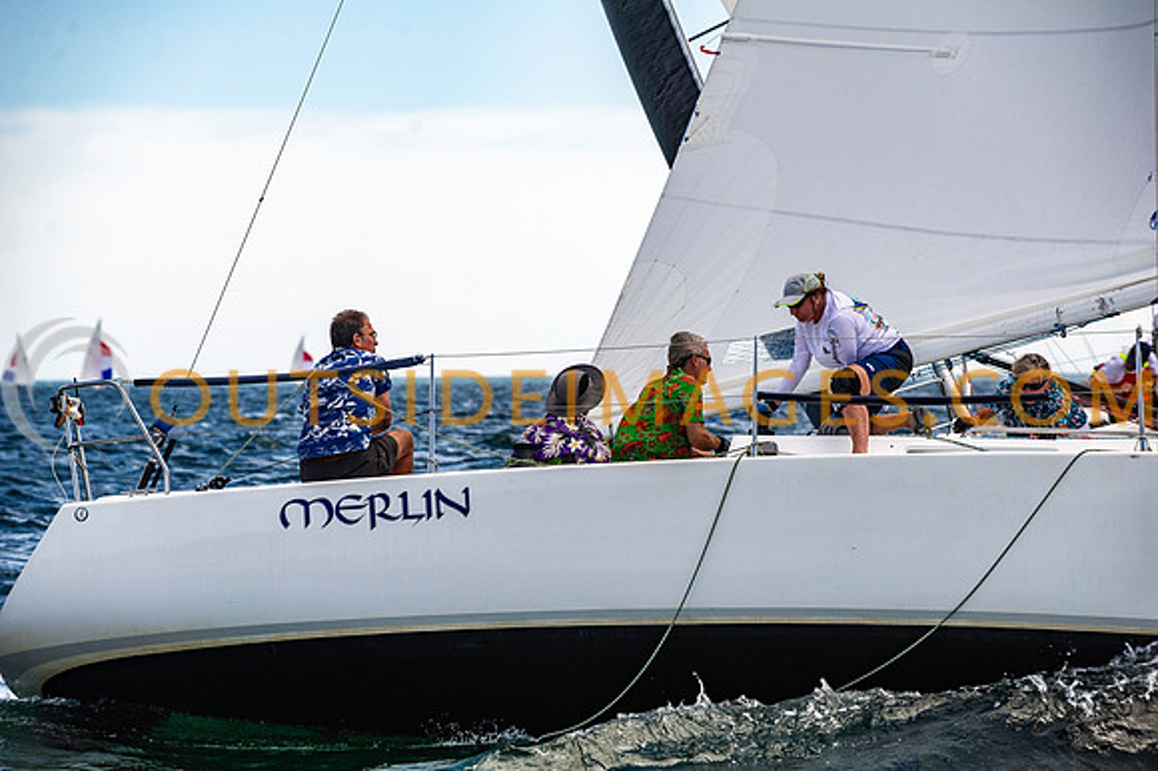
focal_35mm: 165
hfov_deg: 12.5
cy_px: 386
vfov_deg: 8.3
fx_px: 5304
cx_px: 579
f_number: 5.6
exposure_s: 1/1250
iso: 320
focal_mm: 165
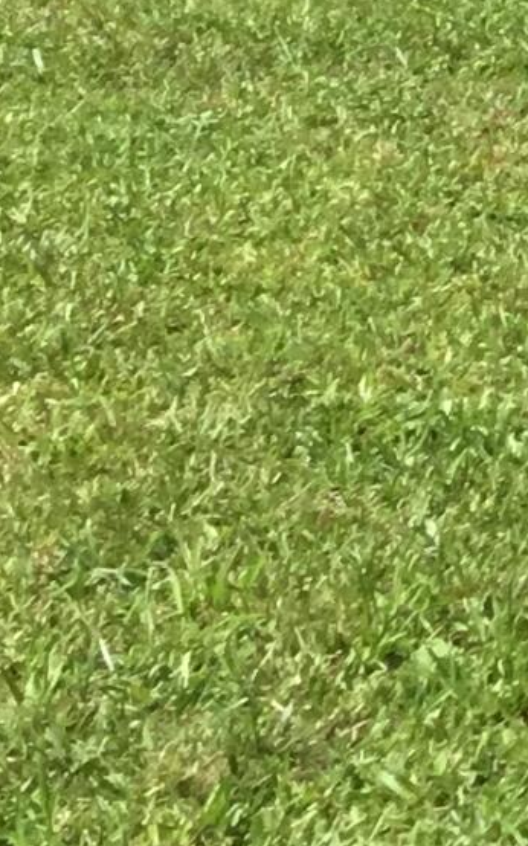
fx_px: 4100
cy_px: -560
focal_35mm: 178
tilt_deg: -1.8
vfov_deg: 11.1
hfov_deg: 6.7
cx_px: 1575
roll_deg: +2.7
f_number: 2.4
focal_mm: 3.3
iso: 25
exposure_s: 1/1131
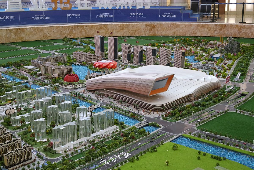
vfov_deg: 25.5
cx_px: 127
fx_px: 374
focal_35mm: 53
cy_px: 85
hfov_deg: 37.5
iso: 3200
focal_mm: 35
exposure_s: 1/80
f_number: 4.5
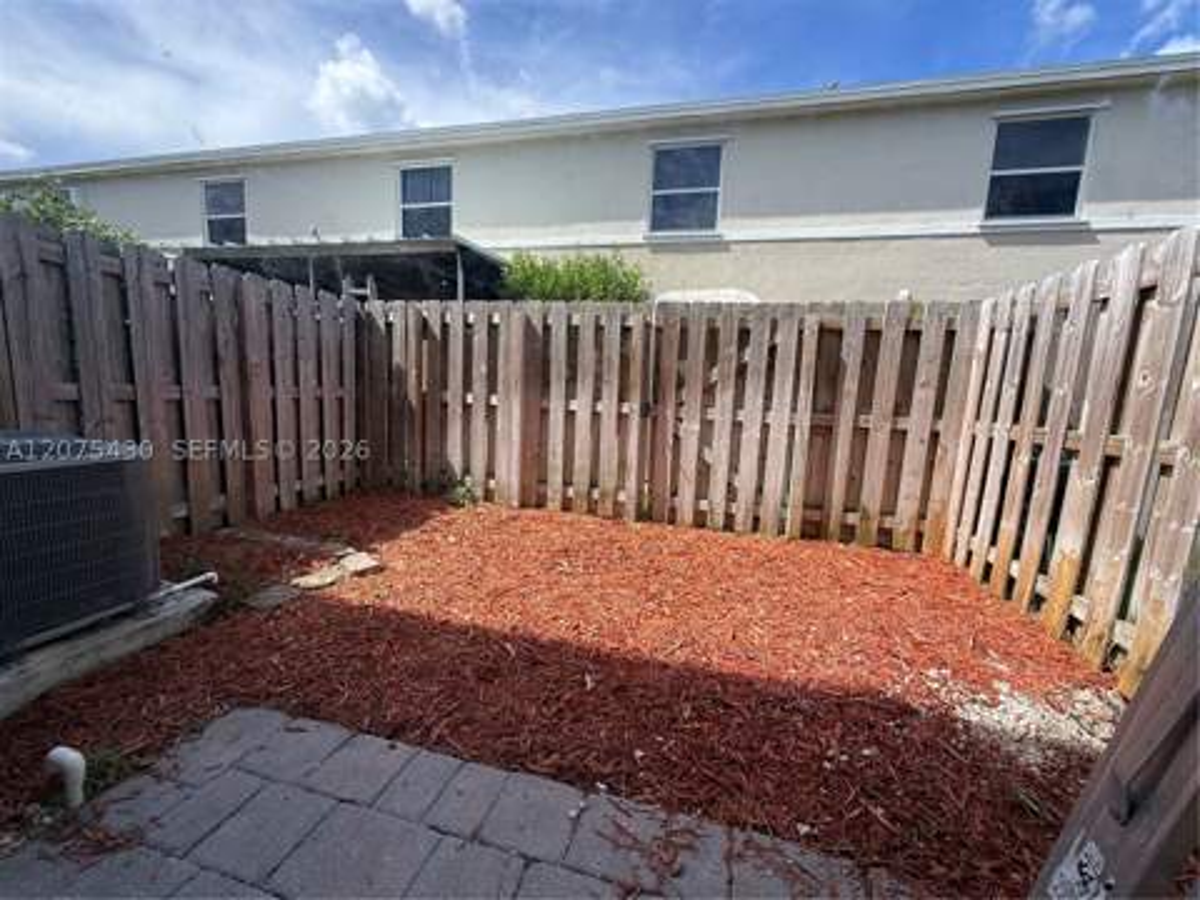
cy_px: 450
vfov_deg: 85.7
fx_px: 485
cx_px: 600
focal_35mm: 14
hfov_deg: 102.1
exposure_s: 1/372
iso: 50
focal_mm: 2.22
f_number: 2.2
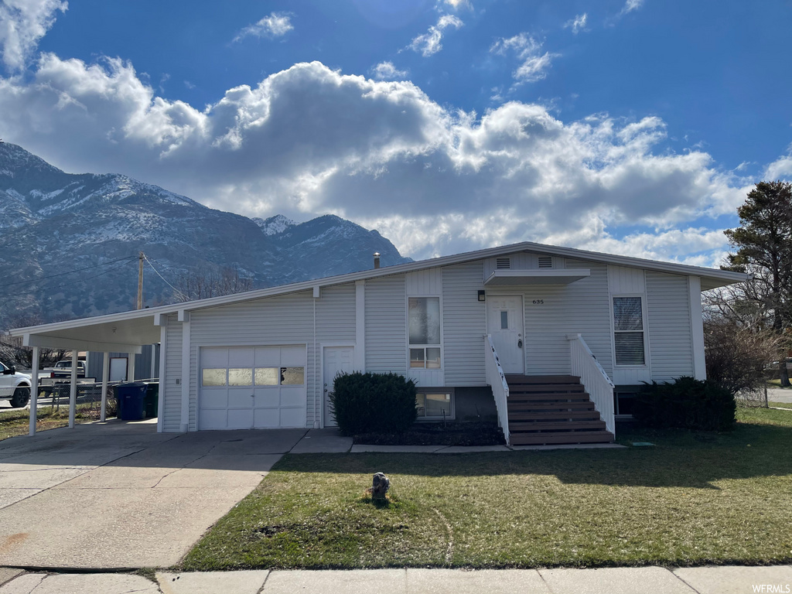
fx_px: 595
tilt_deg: +5.0
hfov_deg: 67.3
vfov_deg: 53.1
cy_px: 297
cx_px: 396
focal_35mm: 26
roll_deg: +0.5
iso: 40
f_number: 1.6
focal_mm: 5.1
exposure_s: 1/13514
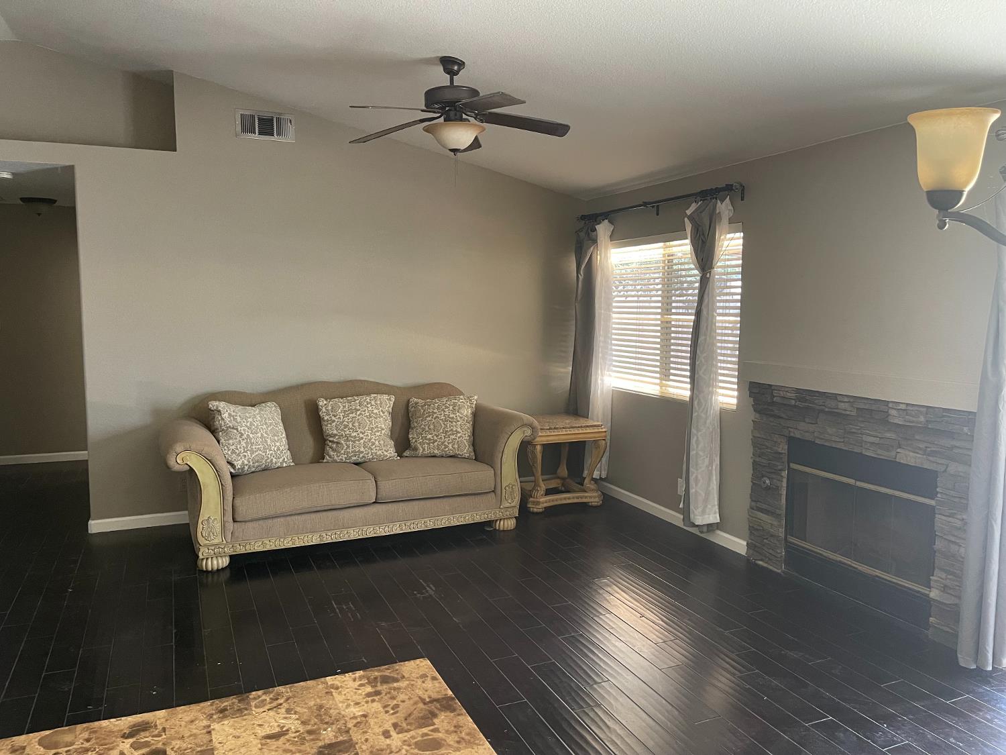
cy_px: 378
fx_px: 727
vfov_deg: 54.9
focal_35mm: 25
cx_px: 503
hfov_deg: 69.4
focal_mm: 5.1
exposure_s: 1/40
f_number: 1.6
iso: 400
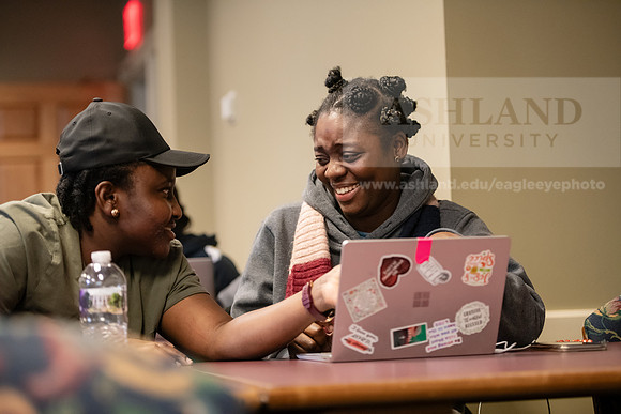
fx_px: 1553
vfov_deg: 15.2
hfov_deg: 22.6
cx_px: 310
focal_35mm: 90
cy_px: 207
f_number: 2.8
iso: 2500
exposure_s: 1/200
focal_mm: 90
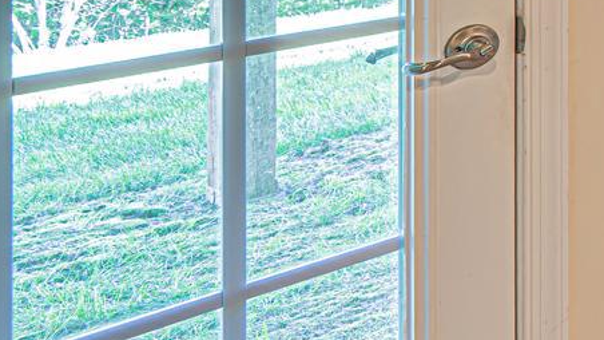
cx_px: 1307
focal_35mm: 57
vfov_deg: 18.3
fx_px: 913
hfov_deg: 17.5
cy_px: -198
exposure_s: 1/6
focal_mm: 12
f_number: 5.6
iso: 160
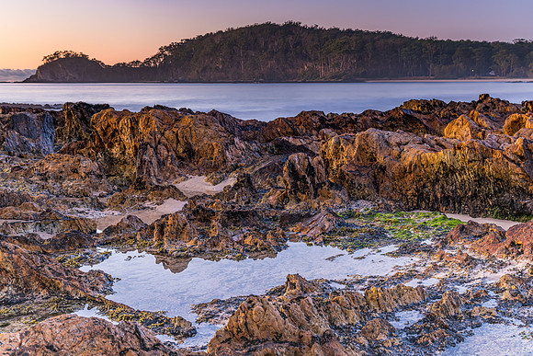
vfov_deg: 27.1
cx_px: 266
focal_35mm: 50
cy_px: 178
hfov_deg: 39.7
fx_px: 738
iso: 80
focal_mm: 48
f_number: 8
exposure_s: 10
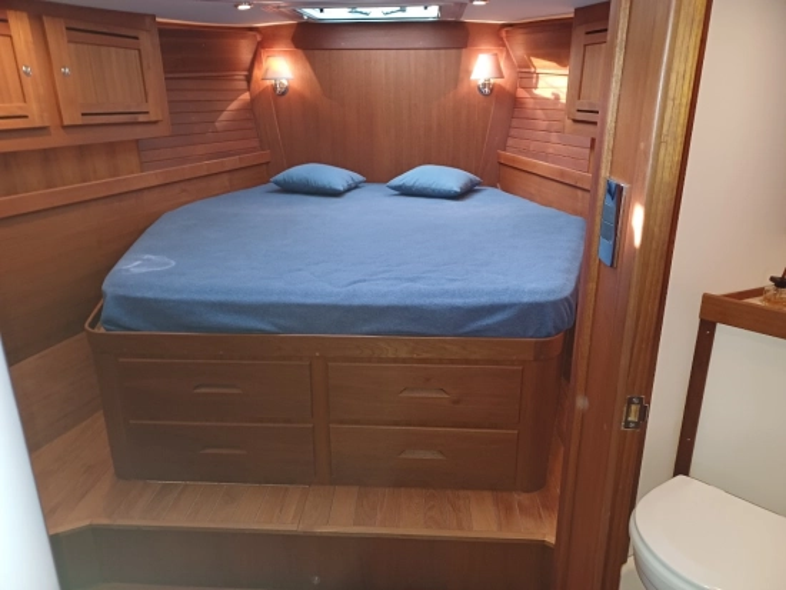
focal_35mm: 25
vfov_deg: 54.9
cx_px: 393
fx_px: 568
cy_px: 295
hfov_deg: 69.4
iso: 320
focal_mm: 4.65
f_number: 1.8
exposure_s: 1/33.3
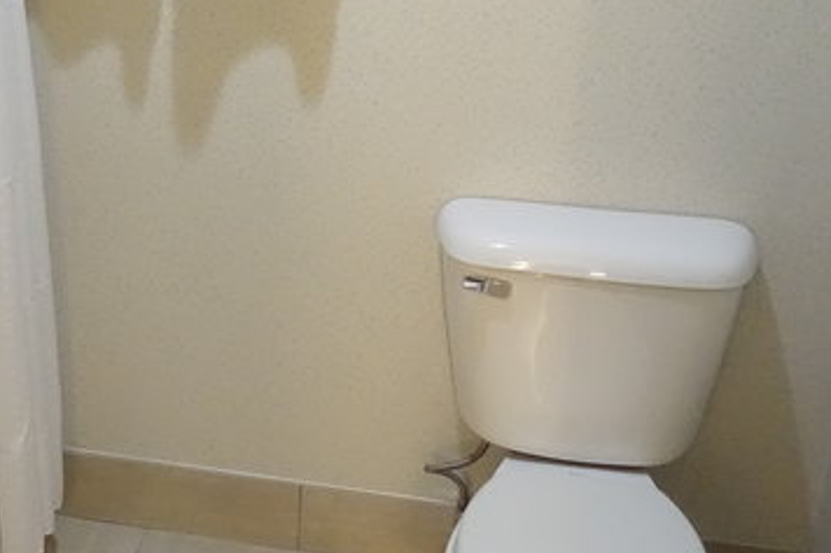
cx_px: 236
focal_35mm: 54
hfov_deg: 36.3
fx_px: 1246
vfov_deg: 24.9
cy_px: 186
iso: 4000
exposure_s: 1/1250
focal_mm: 8.8
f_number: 1.8
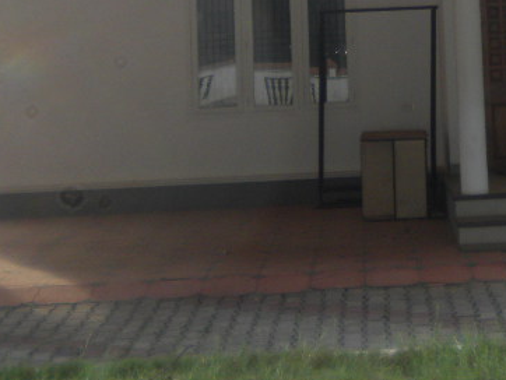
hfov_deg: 19.5
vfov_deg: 14.3
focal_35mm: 99
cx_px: 457
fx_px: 1448
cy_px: -124
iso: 113
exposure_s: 1/168
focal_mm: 6.3
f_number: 3.1
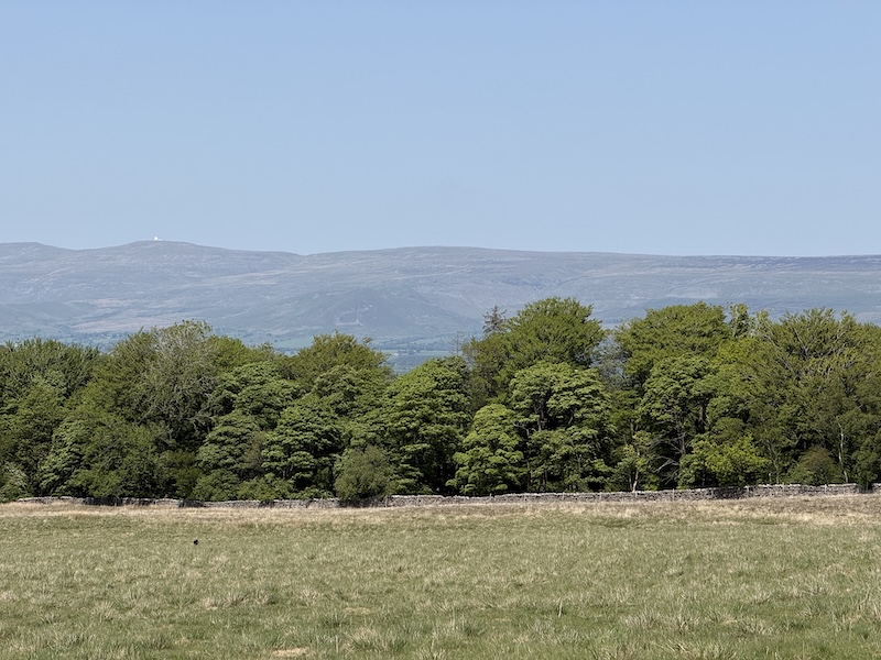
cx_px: 440
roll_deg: -0.7
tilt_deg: +0.3
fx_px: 3054
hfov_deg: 16.4
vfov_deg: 12.3
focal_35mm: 120
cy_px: 330
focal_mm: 15.66
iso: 64
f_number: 2.8
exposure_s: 1/2710
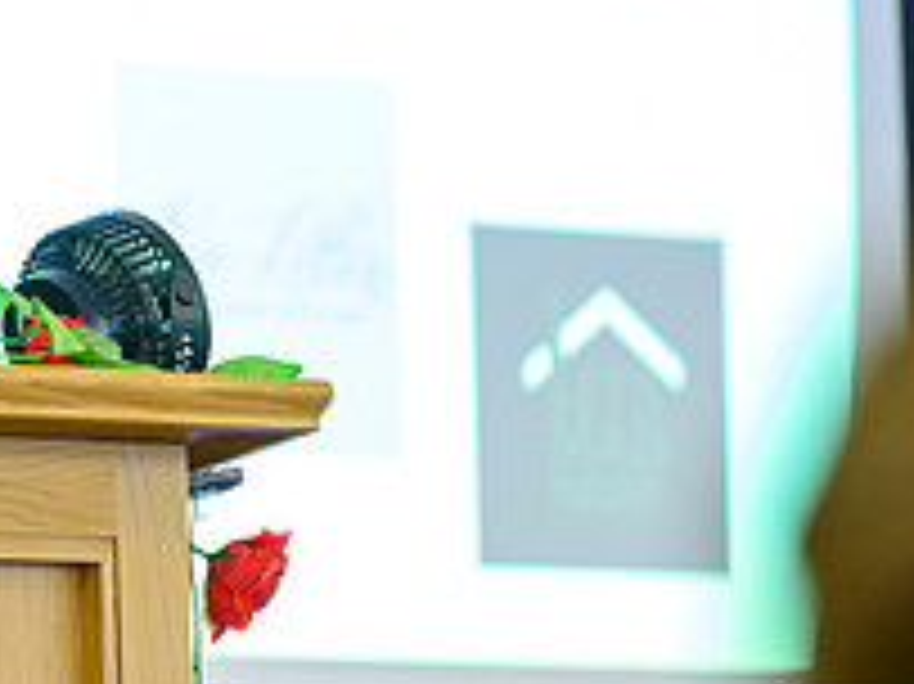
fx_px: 9421
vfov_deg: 4.2
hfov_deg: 5.5
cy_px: 99
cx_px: -86
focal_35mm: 357
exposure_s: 1/200
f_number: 2.8
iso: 12800
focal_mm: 130
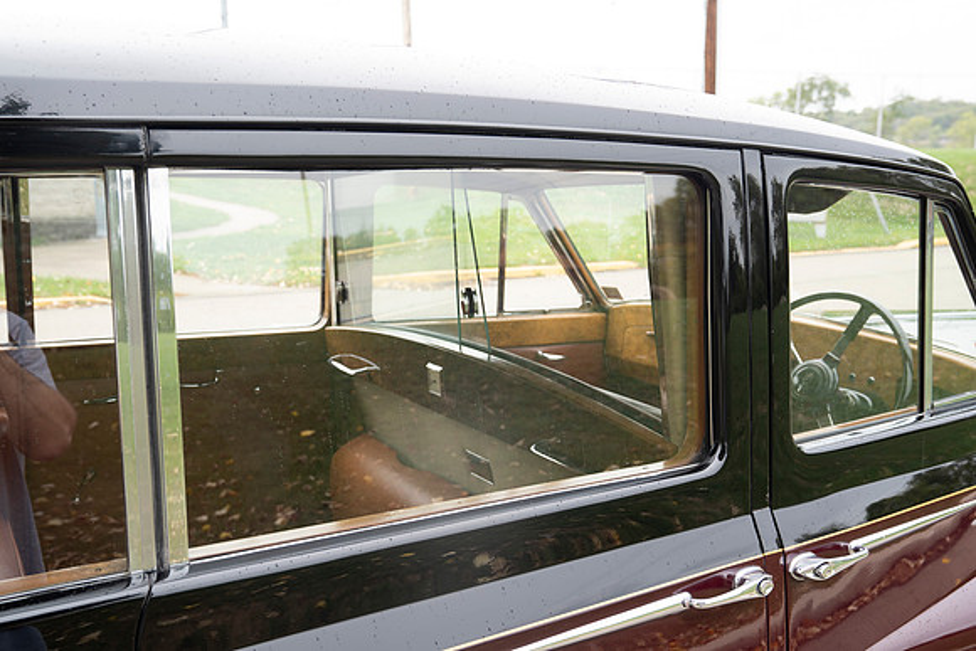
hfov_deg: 57.2
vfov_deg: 40.0
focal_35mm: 33
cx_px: 488
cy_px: 326
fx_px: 895
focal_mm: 33
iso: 200
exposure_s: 1/80
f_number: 5.6
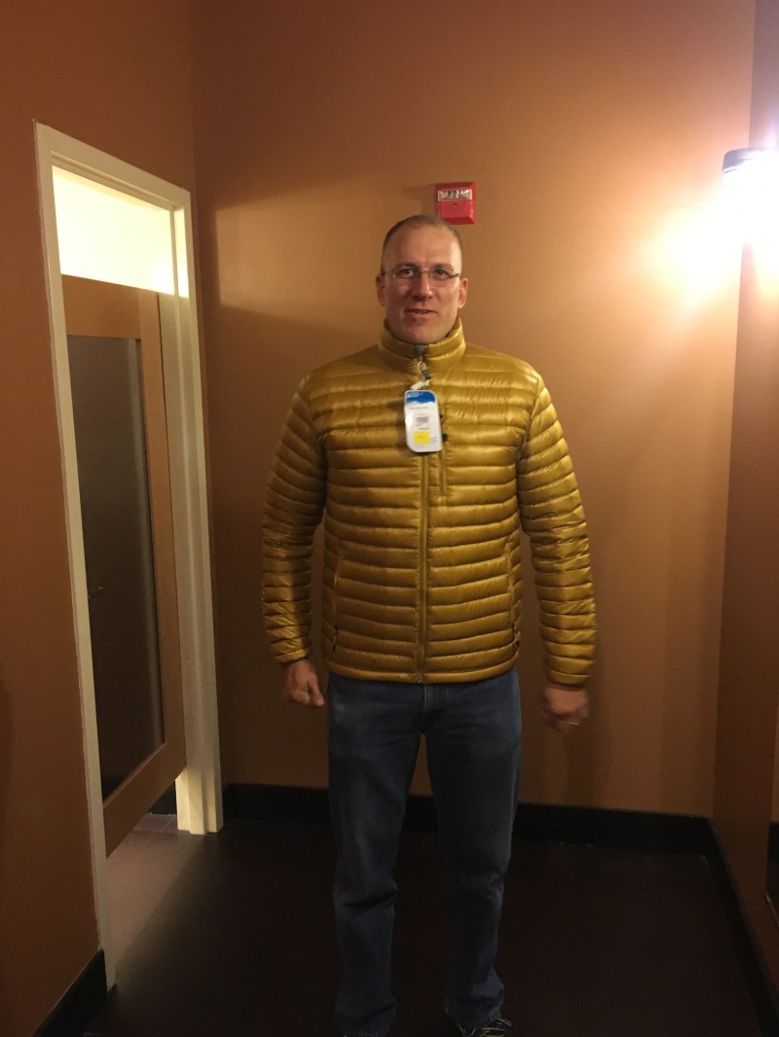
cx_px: 390
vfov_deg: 61.6
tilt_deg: -8.9
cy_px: 518
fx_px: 870
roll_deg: +1.7
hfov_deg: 48.2
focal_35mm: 29
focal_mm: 4.15
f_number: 2.2
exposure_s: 1/20
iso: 200
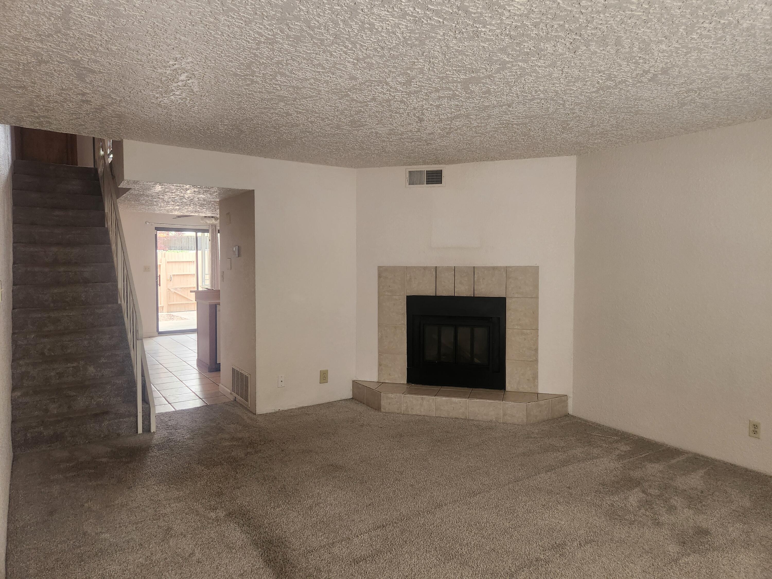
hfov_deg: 73.9
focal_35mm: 23
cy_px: 290
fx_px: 513
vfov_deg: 58.9
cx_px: 386
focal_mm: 5.4
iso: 250
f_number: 1.8
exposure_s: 1/120
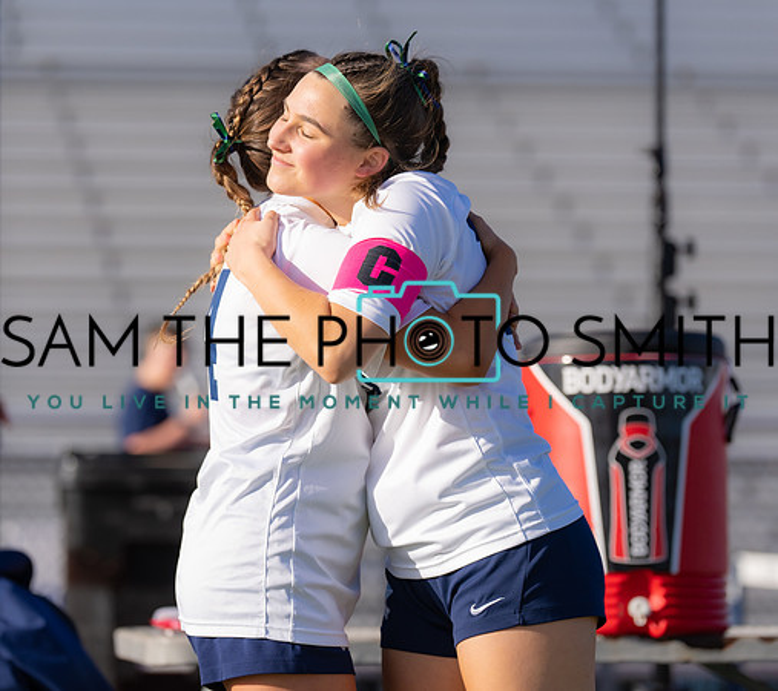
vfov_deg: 9.2
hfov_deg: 10.3
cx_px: 363
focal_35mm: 179
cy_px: 308
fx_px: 4304
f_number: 2.8
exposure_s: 1/3200
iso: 200
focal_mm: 129
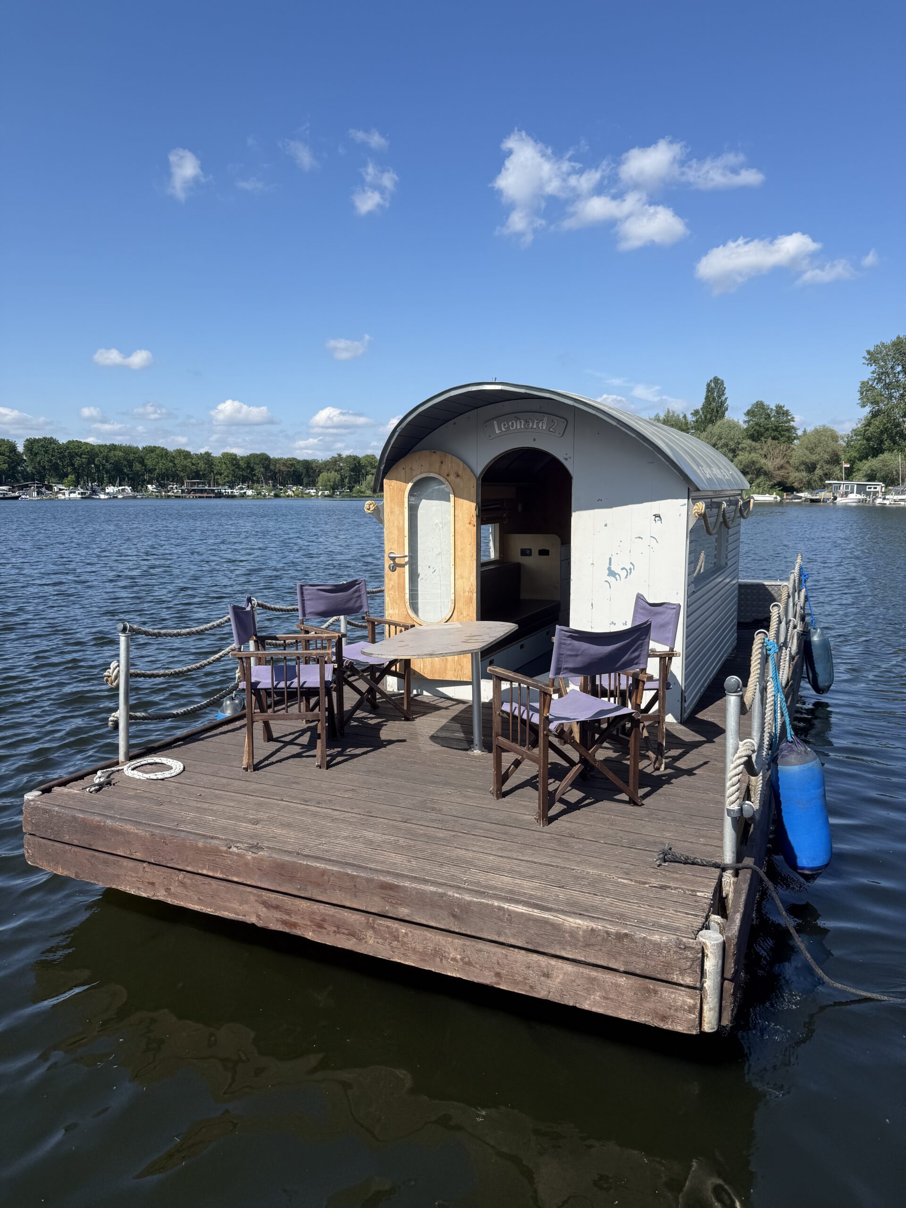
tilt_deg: -7.0
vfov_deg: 71.6
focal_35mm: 24
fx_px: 838
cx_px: 453
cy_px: 604
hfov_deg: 56.8
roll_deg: -1.0
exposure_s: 1/4405
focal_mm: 6.76
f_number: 1.78
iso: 80
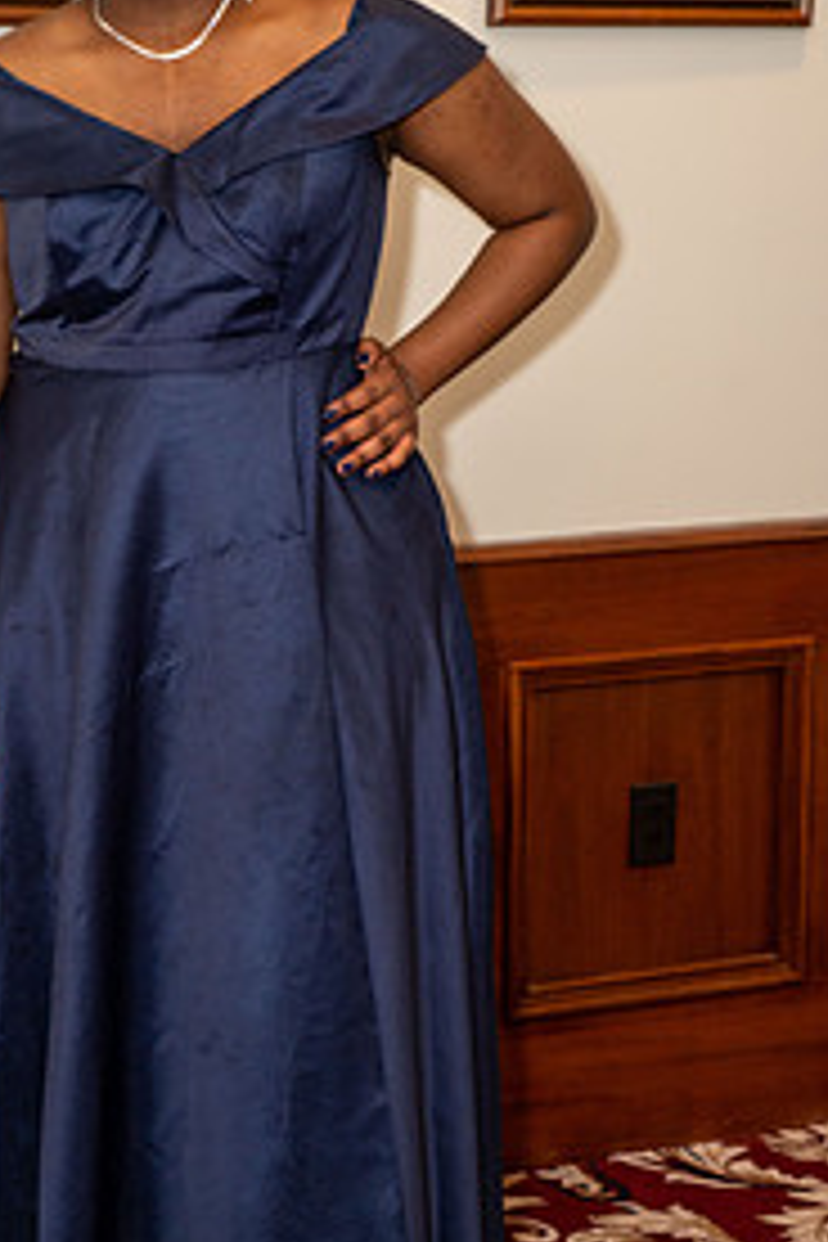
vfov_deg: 25.4
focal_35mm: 80
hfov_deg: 17.0
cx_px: 216
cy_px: 572
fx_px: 2760
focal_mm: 49
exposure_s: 1/60
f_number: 5.6
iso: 1250
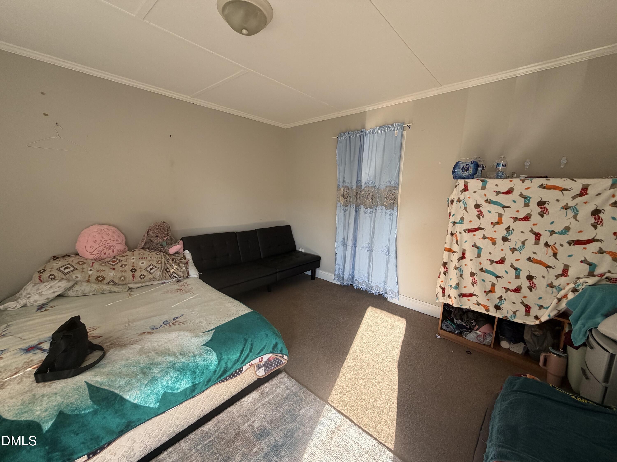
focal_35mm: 14
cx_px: 308
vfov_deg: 85.7
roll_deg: -1.1
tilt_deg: -8.9
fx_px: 250
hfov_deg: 102.1
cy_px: 231
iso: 125
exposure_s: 1/121
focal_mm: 2.22
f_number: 2.2
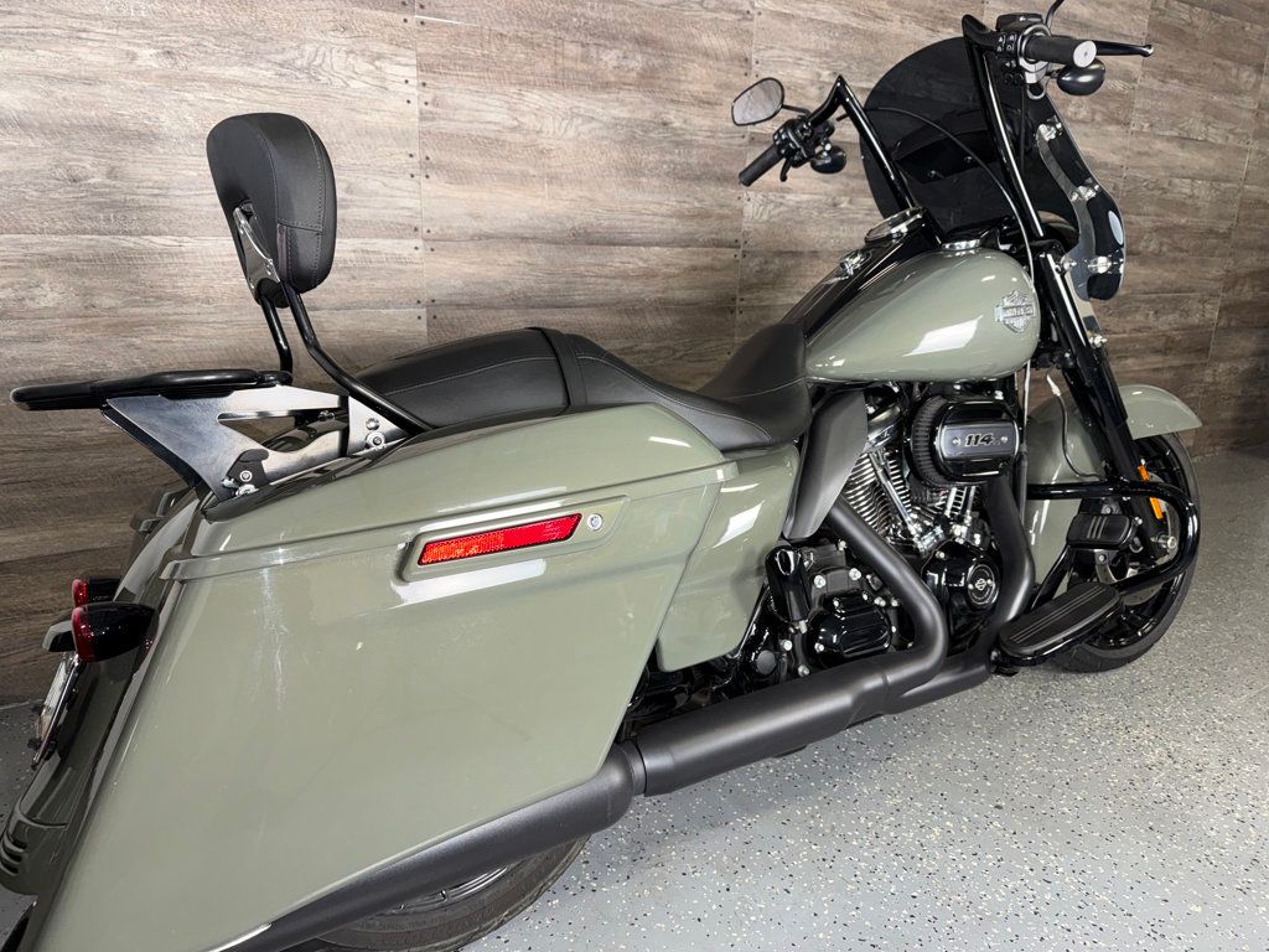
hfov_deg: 71.6
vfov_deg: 56.8
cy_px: 476
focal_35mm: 24
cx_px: 634
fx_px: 880
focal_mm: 6.76
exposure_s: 1/26
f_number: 1.78
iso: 80
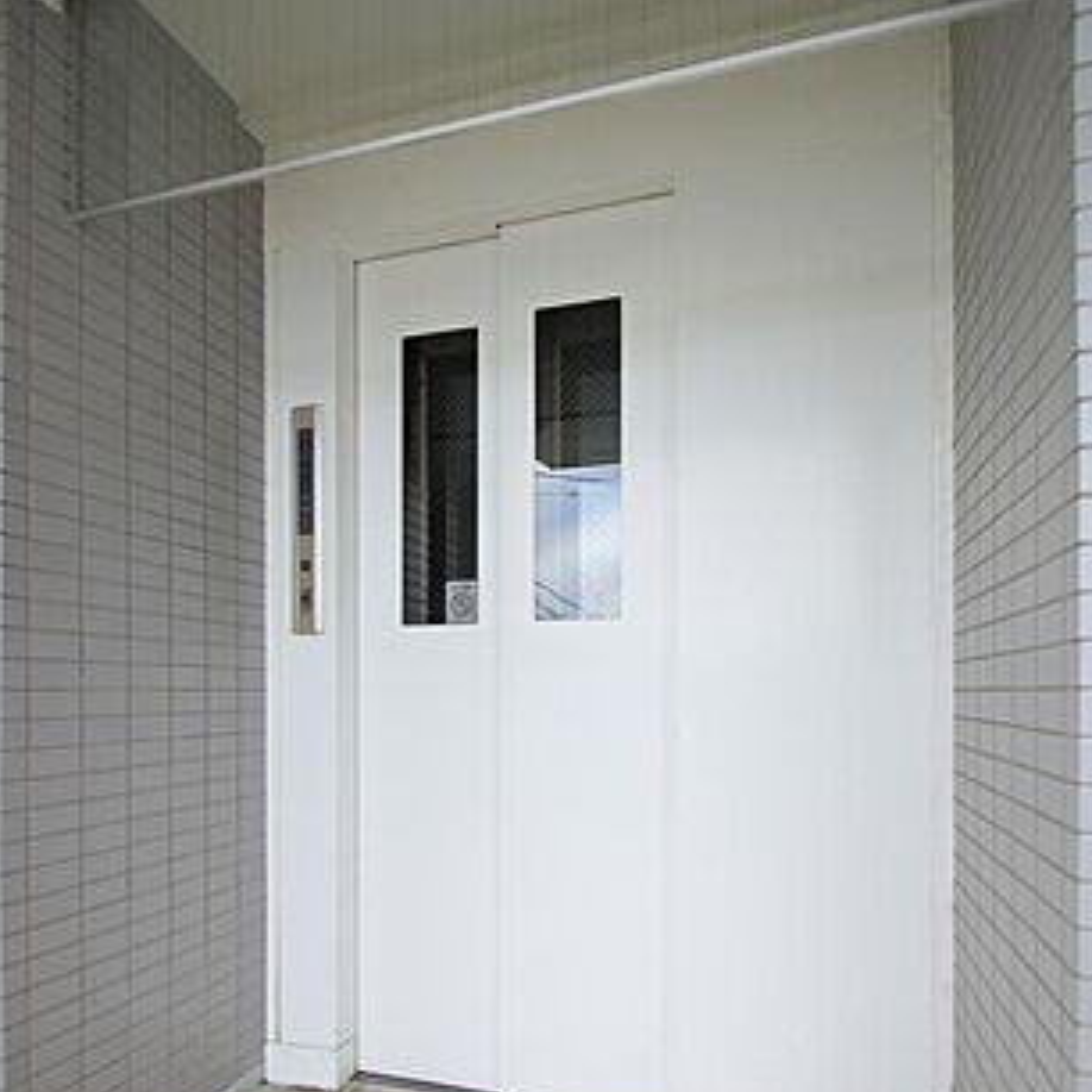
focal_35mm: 20
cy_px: 682
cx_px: 551
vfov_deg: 73.6
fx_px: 714
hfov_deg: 74.8
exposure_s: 1/60
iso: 100
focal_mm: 10
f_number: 5.6
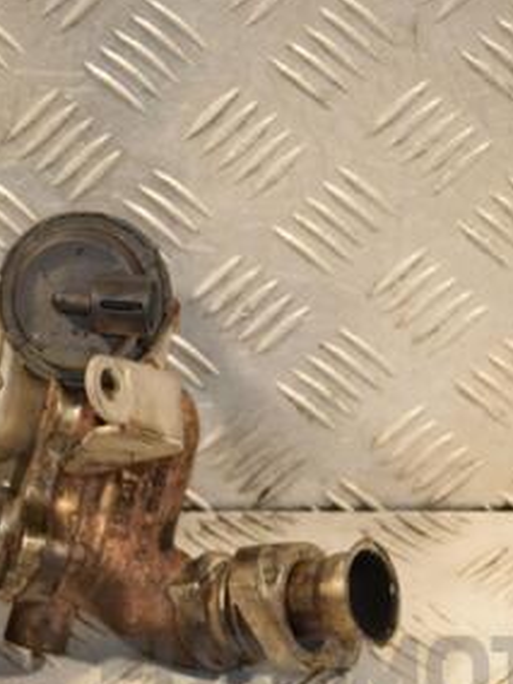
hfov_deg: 10.1
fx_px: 2885
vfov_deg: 13.5
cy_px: 352
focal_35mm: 146
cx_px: 55
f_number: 5.6
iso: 800
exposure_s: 1/200
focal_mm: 48
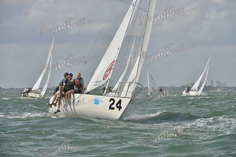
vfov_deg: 6.9
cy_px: 78
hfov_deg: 10.3
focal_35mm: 200
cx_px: 118
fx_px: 1311
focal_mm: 200
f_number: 9
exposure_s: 1/1250
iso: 280
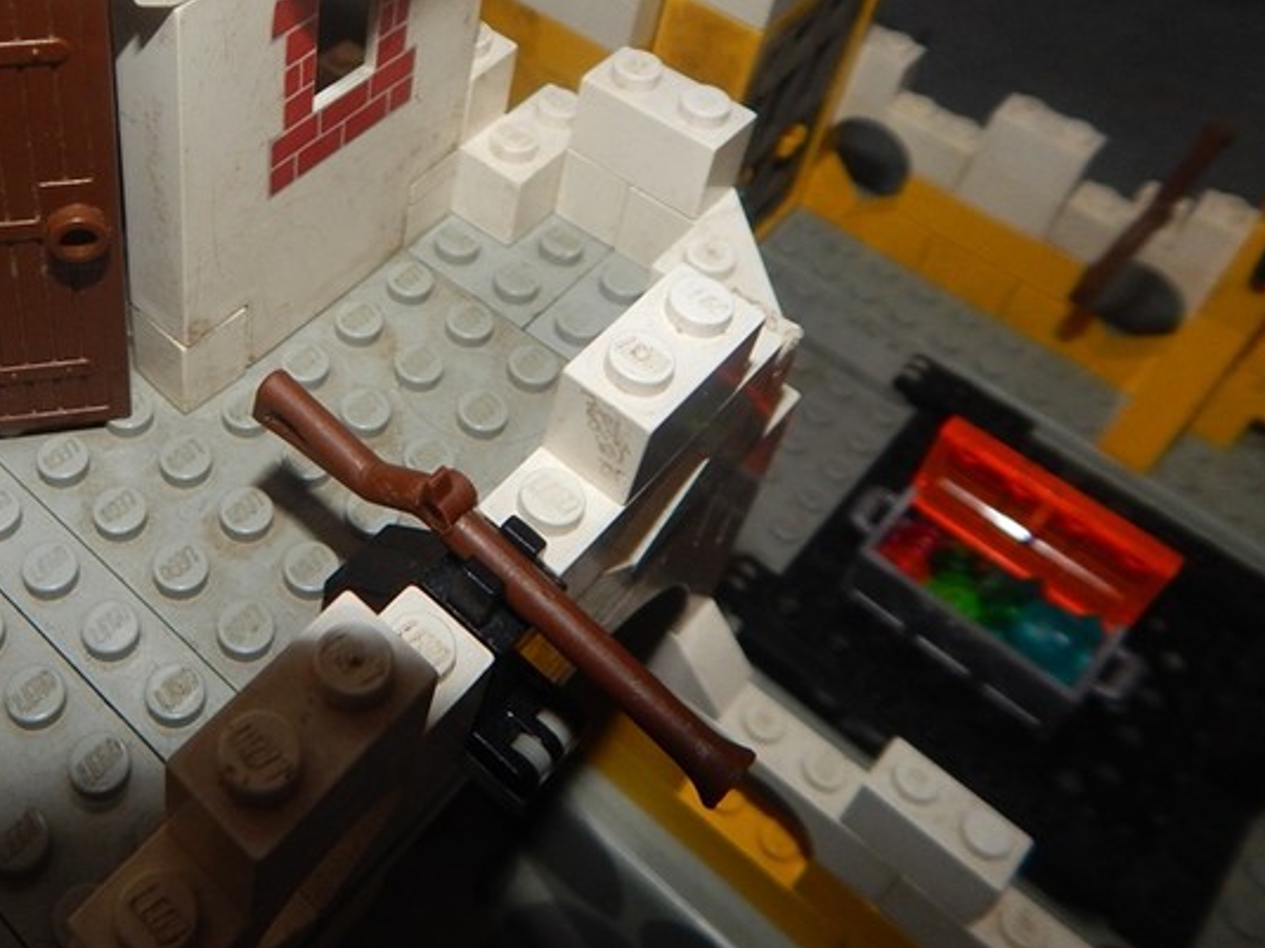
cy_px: 190
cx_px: 279
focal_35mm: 37
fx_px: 1352
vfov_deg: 37.3
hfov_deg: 47.8
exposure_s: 1/30
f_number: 3
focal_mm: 4
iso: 200
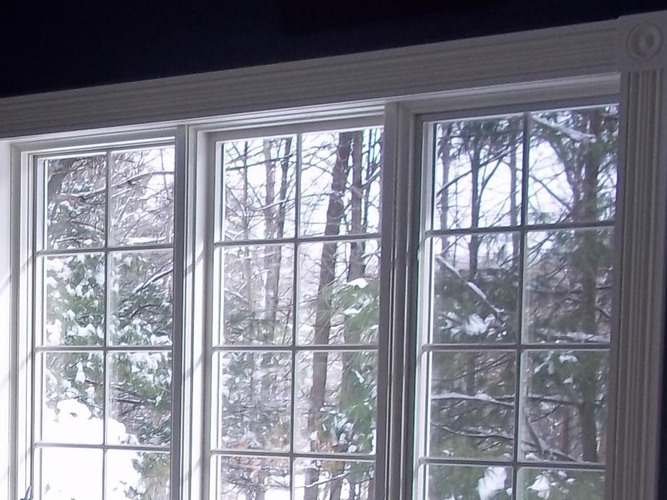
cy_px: 530
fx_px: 1927
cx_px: -144
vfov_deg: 14.5
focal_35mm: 100
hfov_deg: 18.6
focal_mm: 6.5
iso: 80
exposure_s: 1/160
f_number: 3.1
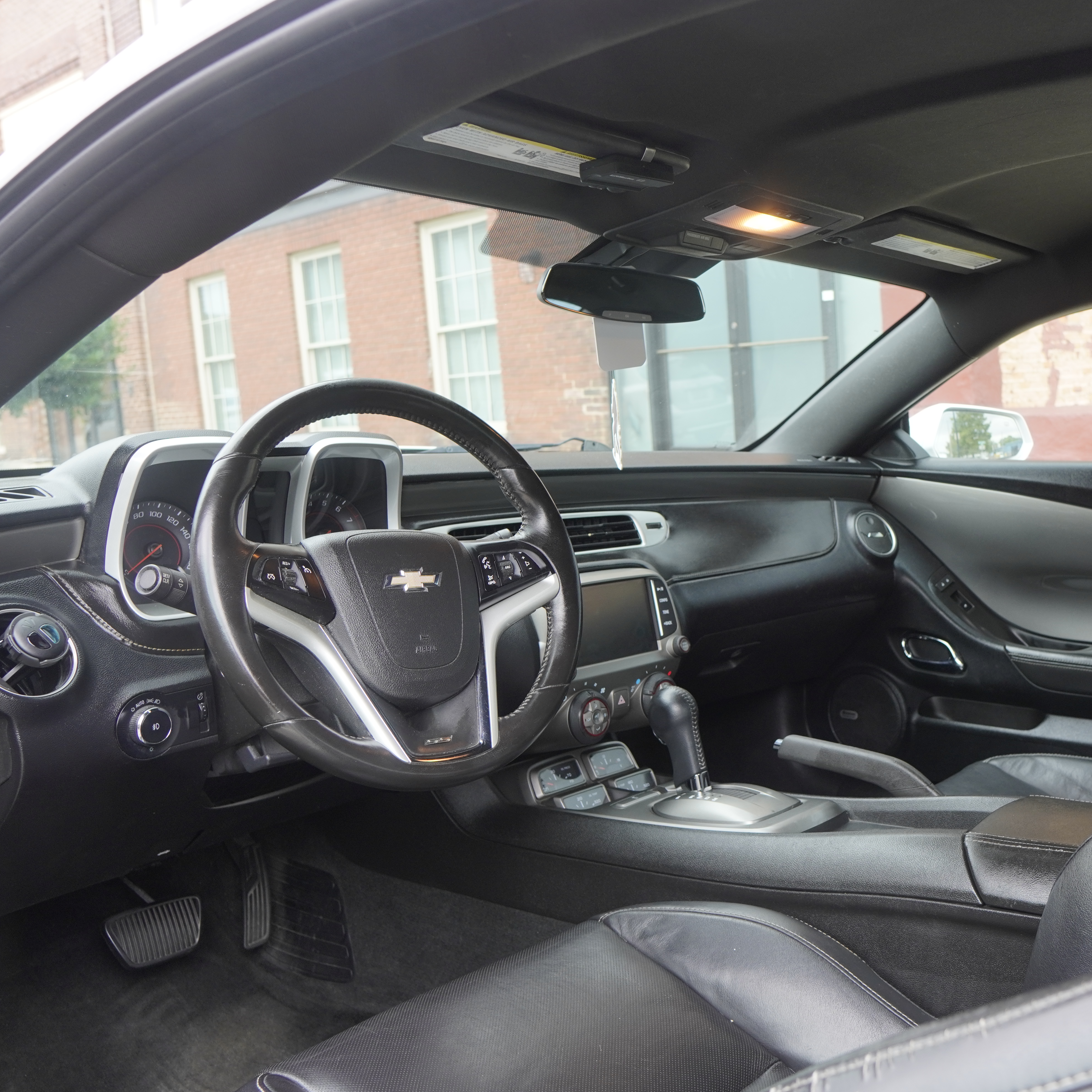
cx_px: 788
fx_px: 1106
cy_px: 544
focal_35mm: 31
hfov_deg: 50.8
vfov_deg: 52.5
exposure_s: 1/60
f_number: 4
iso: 250
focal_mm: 16
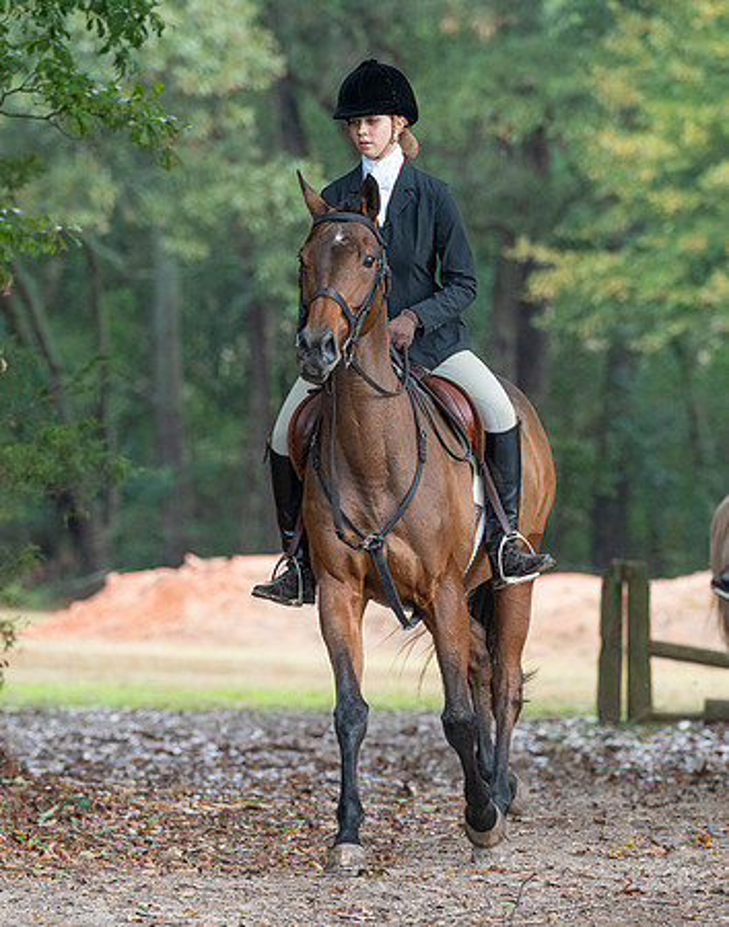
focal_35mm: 292
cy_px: 478
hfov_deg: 5.2
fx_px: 7968
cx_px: 354
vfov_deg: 6.7
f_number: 4
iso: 2000
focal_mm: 200
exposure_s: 1/500
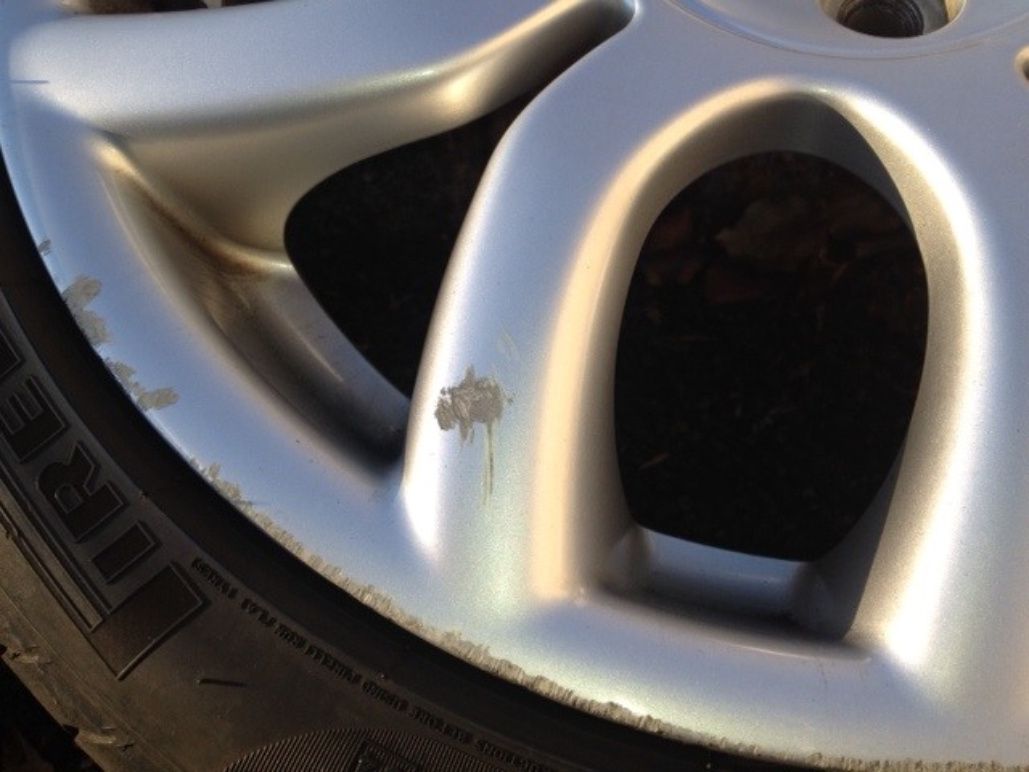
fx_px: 1040
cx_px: 514
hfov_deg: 52.6
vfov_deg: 40.7
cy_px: 386
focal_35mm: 35
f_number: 2.4
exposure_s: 1/442
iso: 64
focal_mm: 4.28
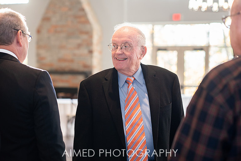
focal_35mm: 86
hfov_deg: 23.6
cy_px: 80
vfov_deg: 15.9
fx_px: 576
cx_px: 120
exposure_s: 1/200
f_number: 3.5
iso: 800
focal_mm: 85
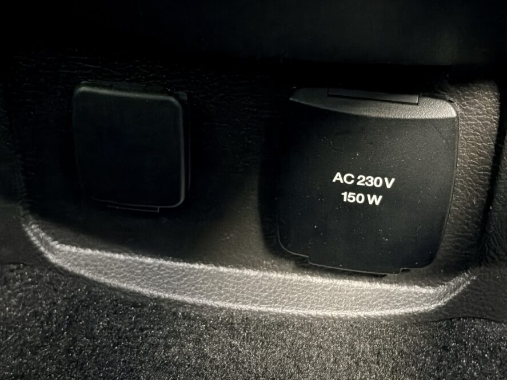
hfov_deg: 32.1
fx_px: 879
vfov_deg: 24.4
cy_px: 165
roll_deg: -0.5
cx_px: 284
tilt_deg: -40.5
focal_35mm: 60
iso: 5000
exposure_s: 1/15
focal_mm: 5.96
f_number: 1.6
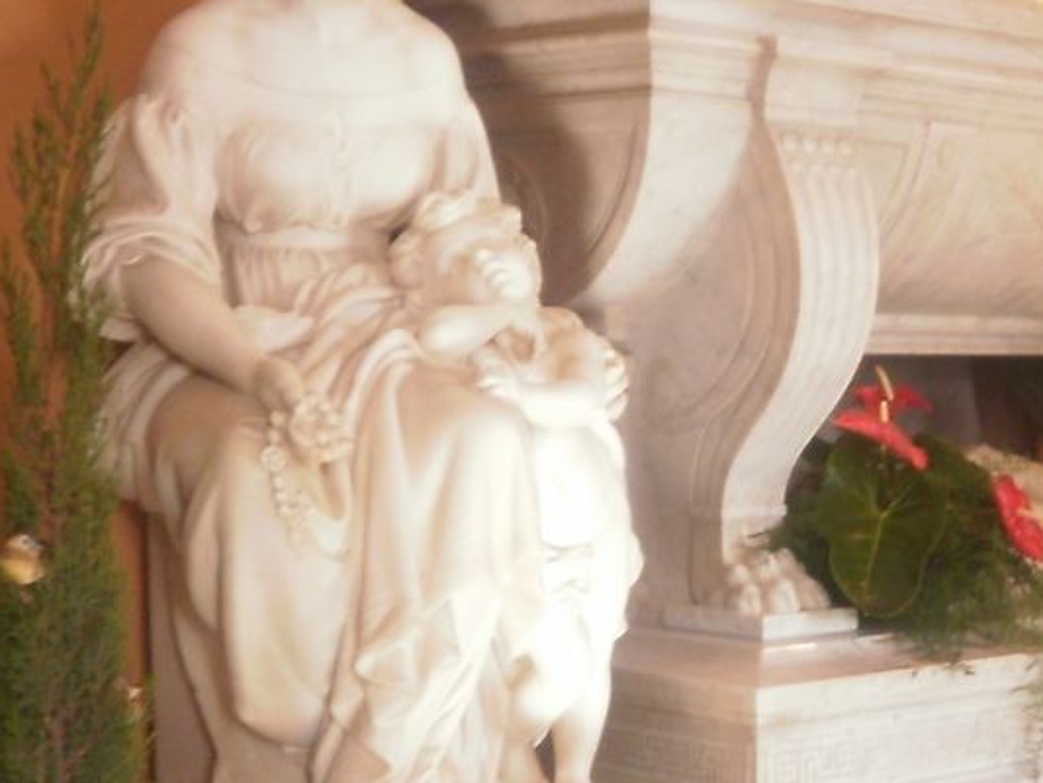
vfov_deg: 18.9
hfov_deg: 23.1
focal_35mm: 78
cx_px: 1225
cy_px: 470
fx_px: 2351
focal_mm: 4.65
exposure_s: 1/25
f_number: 2.6
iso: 125
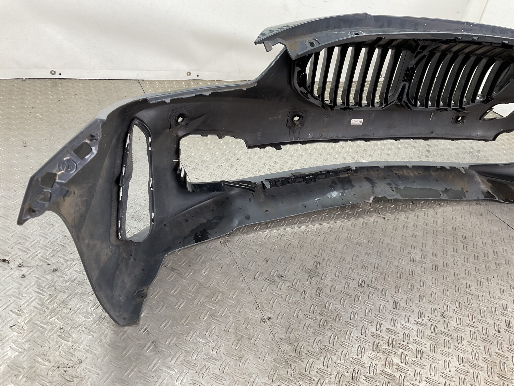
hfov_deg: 61.7
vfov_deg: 48.2
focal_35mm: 29
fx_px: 431
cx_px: 257
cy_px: 193
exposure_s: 1/100
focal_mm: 3
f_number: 1.8
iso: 32
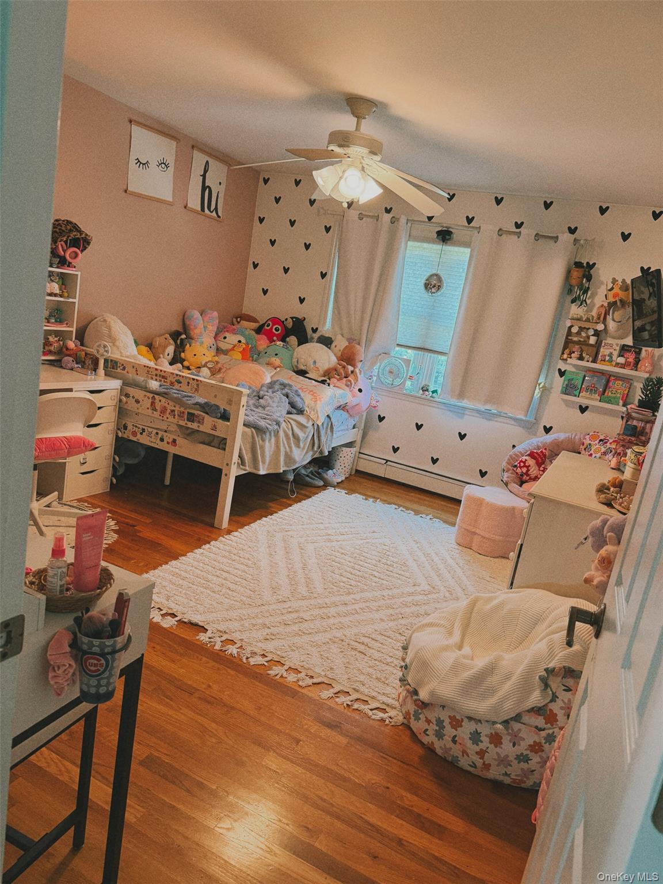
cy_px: 442
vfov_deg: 71.6
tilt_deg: -11.1
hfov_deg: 56.8
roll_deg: -10.4
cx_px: 332
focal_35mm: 24
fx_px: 613
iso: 200
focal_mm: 6.76
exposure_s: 1/60
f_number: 1.78
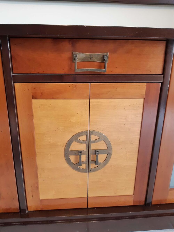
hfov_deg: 53.1
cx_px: 87
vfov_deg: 67.3
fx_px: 174
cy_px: 116
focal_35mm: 26
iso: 250
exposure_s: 1/40
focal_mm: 3.92
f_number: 1.7
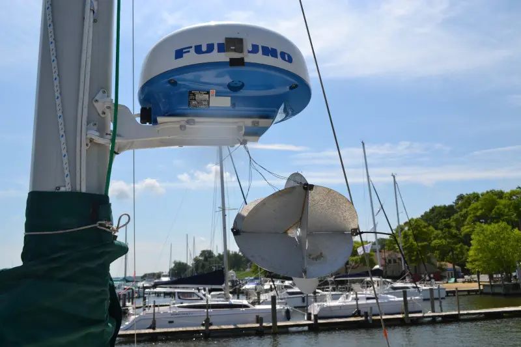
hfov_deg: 57.2
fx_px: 477
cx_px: 260
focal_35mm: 33
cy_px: 174
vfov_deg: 40.0
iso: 100
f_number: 9
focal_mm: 22
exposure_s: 1/320
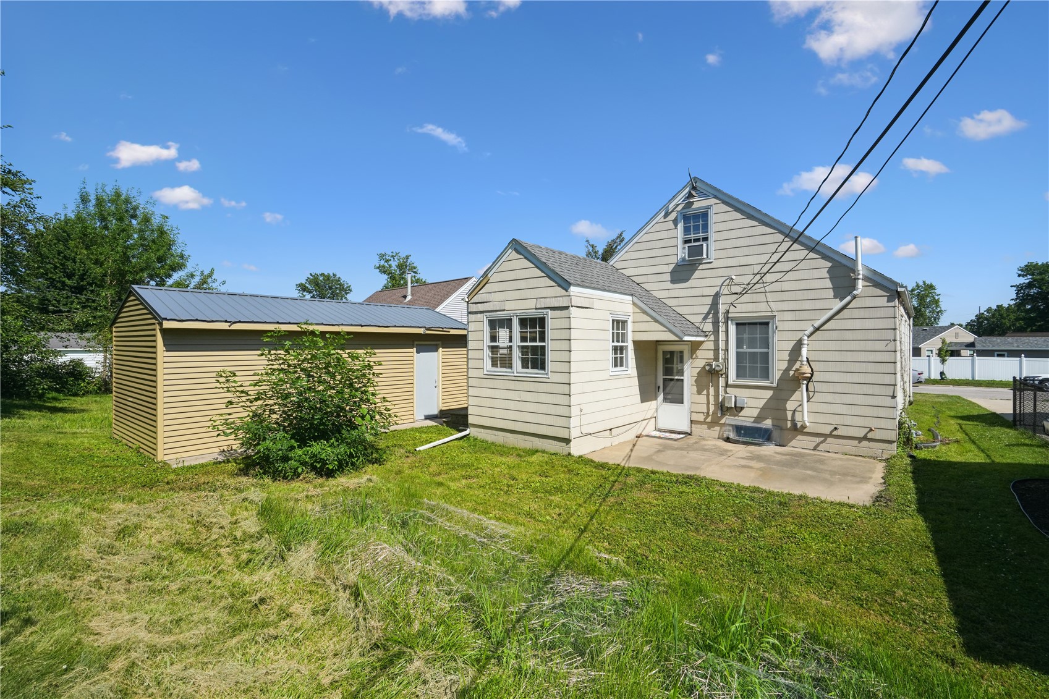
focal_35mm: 16
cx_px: 524
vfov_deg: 73.7
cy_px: 350
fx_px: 466
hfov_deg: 96.7
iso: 400
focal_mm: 16
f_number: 10
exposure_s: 1/1000
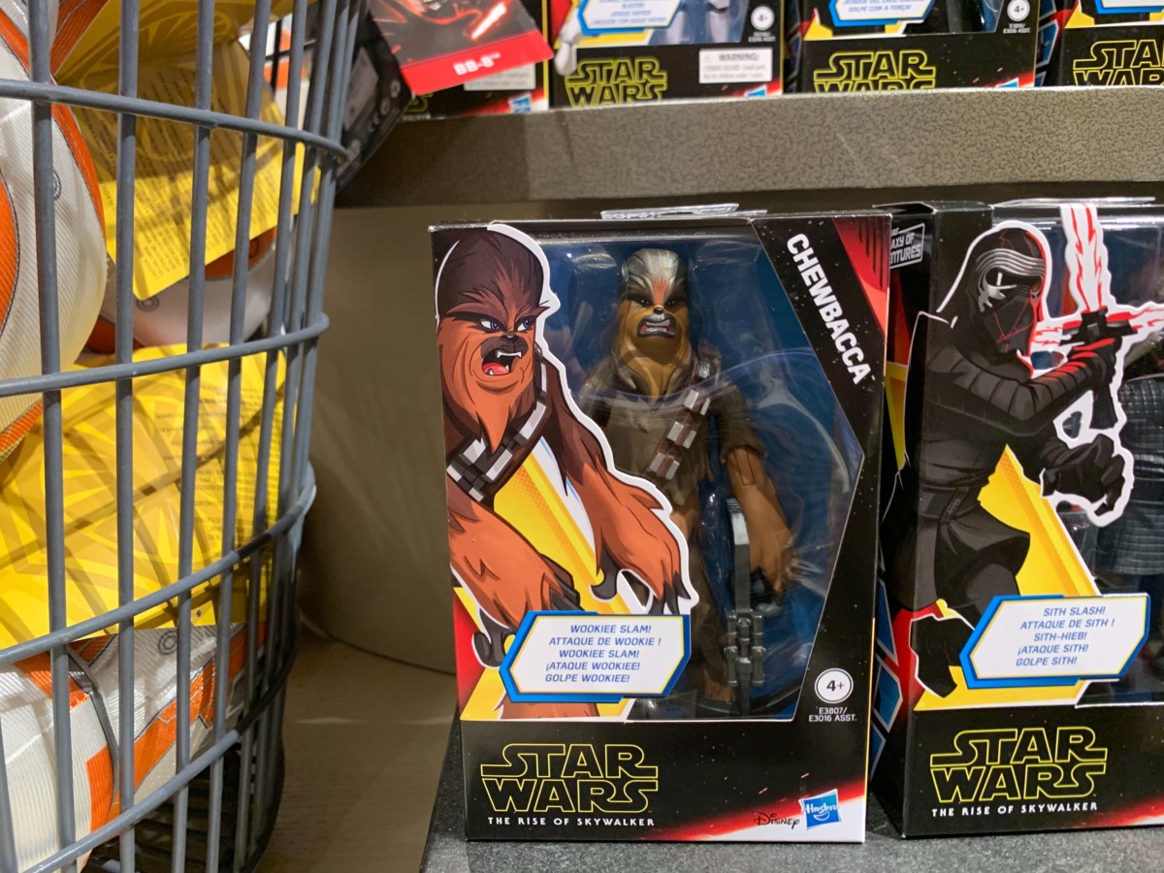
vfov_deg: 53.1
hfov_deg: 67.3
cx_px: 582
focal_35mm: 26
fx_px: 874
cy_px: 436
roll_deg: +1.5
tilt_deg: -11.9
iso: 320
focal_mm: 4.25
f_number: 1.8
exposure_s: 1/60
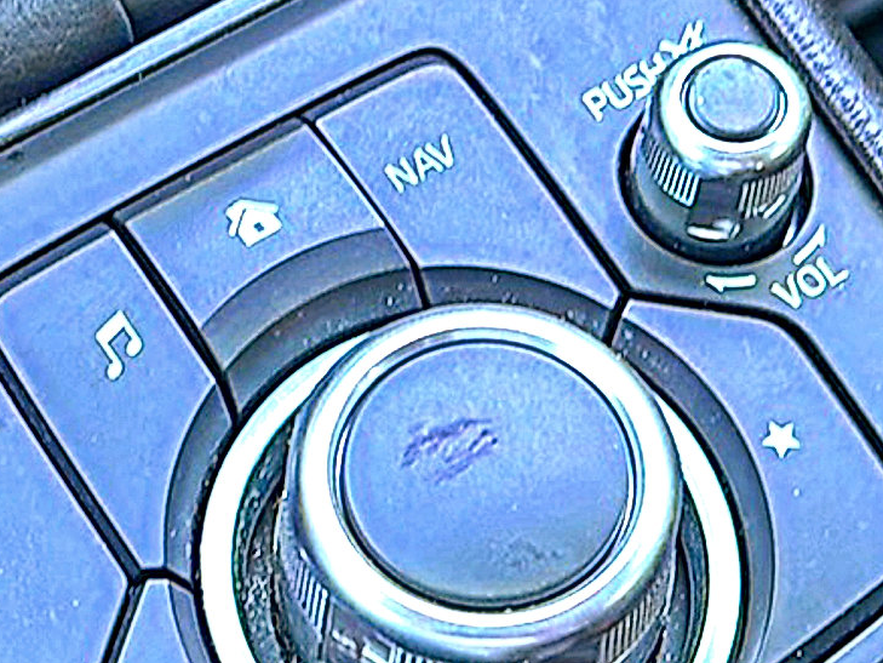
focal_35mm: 90
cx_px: 371
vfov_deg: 16.3
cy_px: 513
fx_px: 2296
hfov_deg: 21.7
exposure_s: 1/40
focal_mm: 6.86
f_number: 1.78
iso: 160
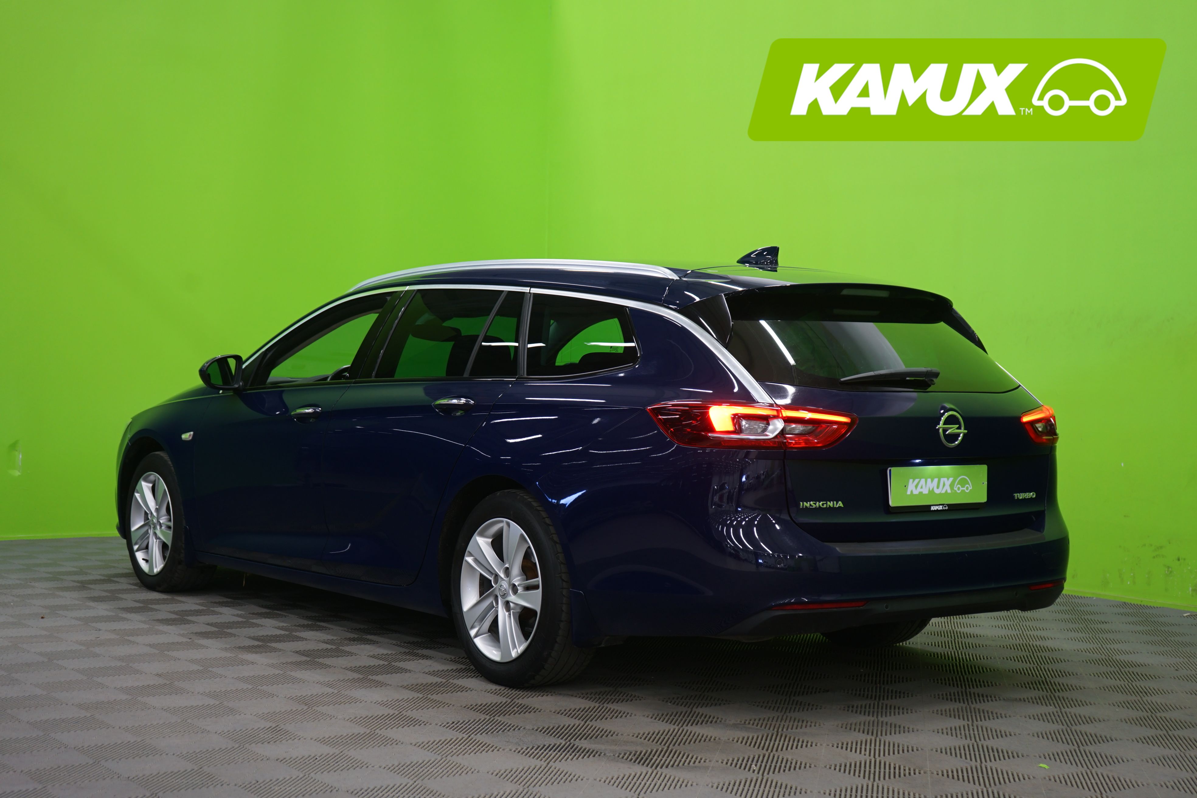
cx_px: 598
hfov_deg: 39.6
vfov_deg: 27.0
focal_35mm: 50
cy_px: 399
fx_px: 1662
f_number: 5
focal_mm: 50
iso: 400
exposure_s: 1/8
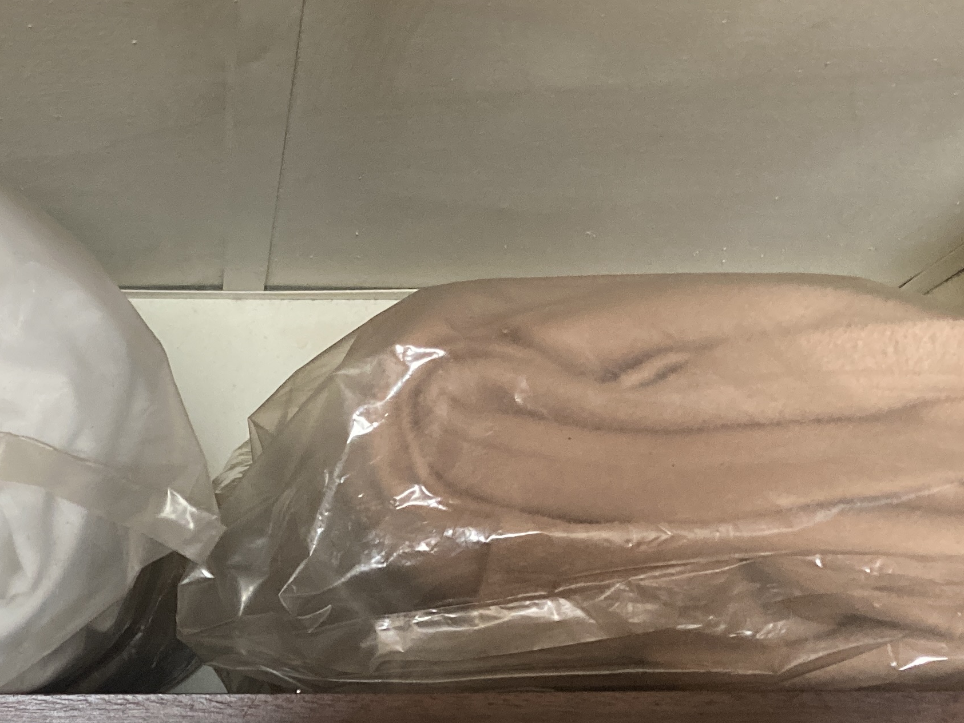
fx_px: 1866
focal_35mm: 67
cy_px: 732
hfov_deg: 28.4
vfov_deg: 21.1
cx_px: 205
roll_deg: +0.1
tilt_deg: +3.6
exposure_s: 1/60
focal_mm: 3.99
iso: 250
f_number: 1.8
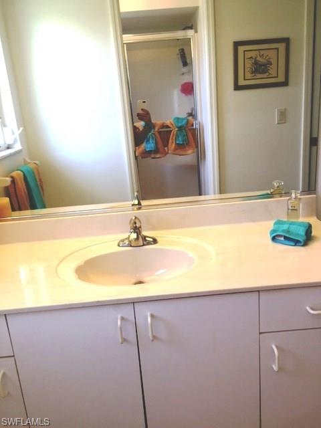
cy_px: 214
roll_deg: +4.7
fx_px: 359
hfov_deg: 48.2
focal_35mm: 29
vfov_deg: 61.7
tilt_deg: -15.0
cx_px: 160
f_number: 2.2
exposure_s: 1/40
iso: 32
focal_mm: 4.15
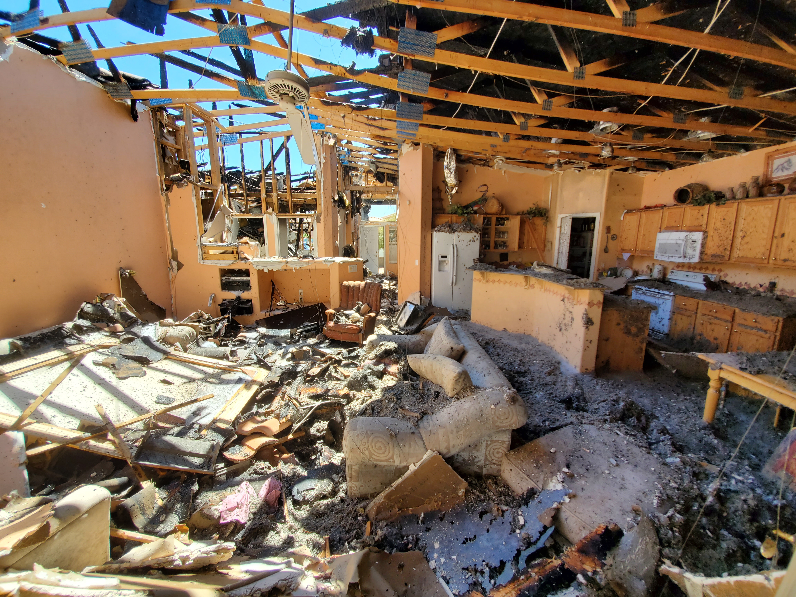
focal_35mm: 13
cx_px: 398
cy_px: 298
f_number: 2.2
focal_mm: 1.8
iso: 50
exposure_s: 1/227
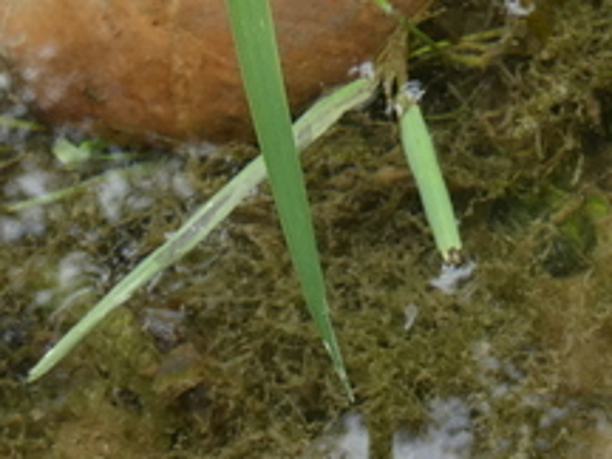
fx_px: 1308
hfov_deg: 25.7
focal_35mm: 74
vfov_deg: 16.7
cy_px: 810
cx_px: 527
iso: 80
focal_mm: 3.6
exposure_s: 1/160
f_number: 2.8
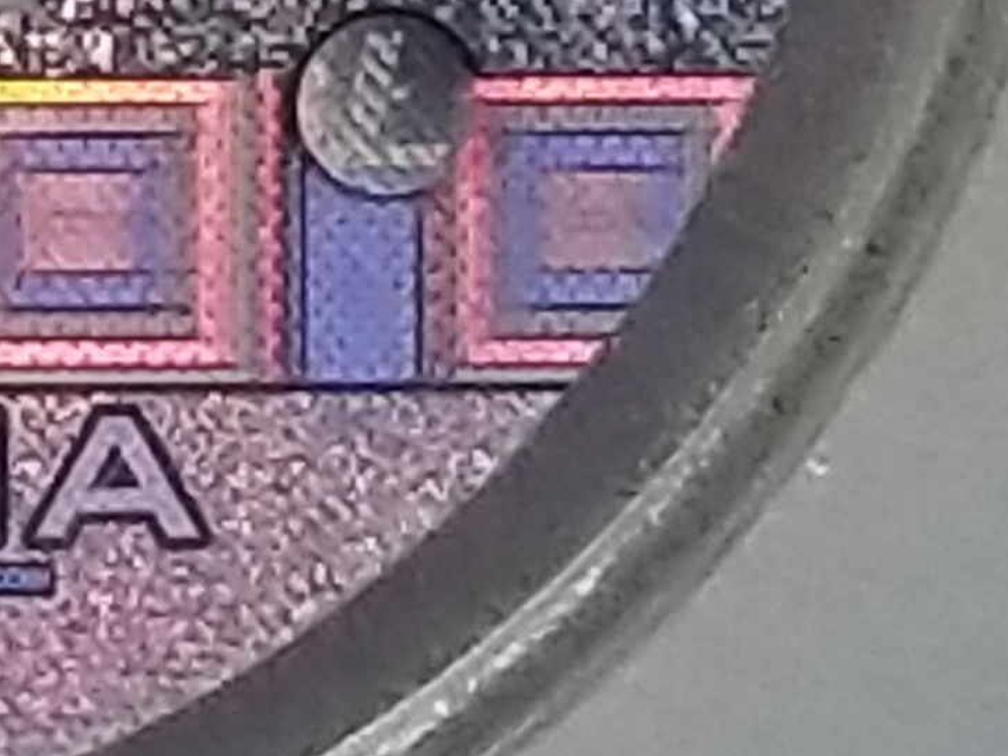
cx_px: -384
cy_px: -484
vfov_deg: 13.2
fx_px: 3028
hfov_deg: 17.5
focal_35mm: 104
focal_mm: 4.25
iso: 100
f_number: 1.7
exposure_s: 1/60
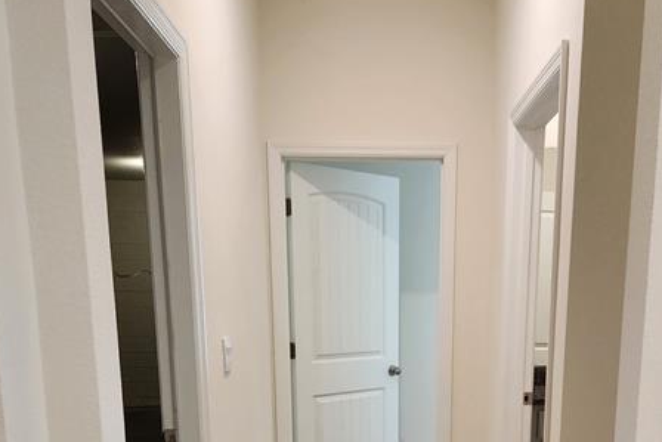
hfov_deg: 47.1
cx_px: 395
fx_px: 754
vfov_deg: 30.1
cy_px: 454
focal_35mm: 41
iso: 250
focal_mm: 5.4
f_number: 1.8
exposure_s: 1/120
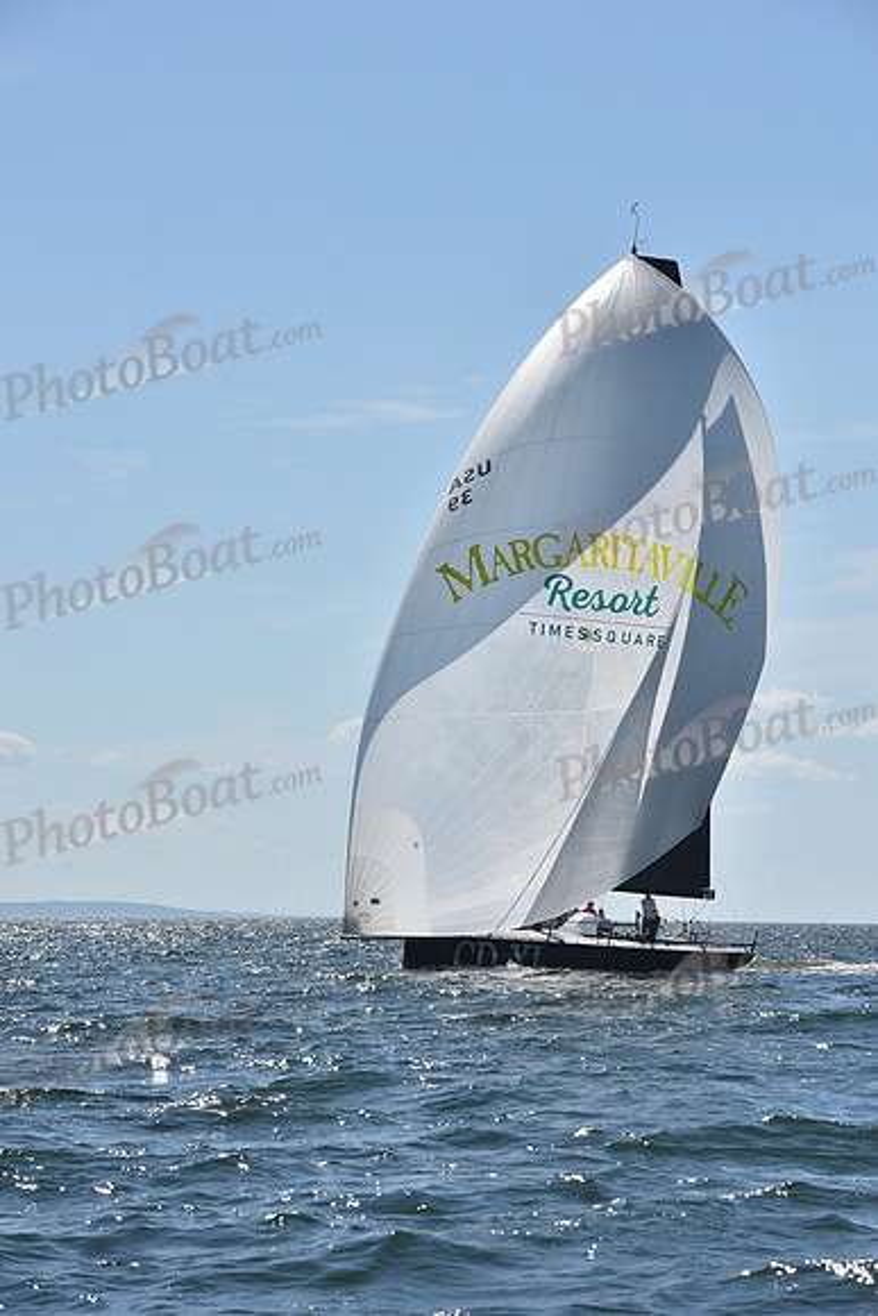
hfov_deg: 10.2
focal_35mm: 135
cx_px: 439
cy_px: 658
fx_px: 4935
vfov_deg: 15.2
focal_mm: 135
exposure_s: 1/1250
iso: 320
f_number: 11
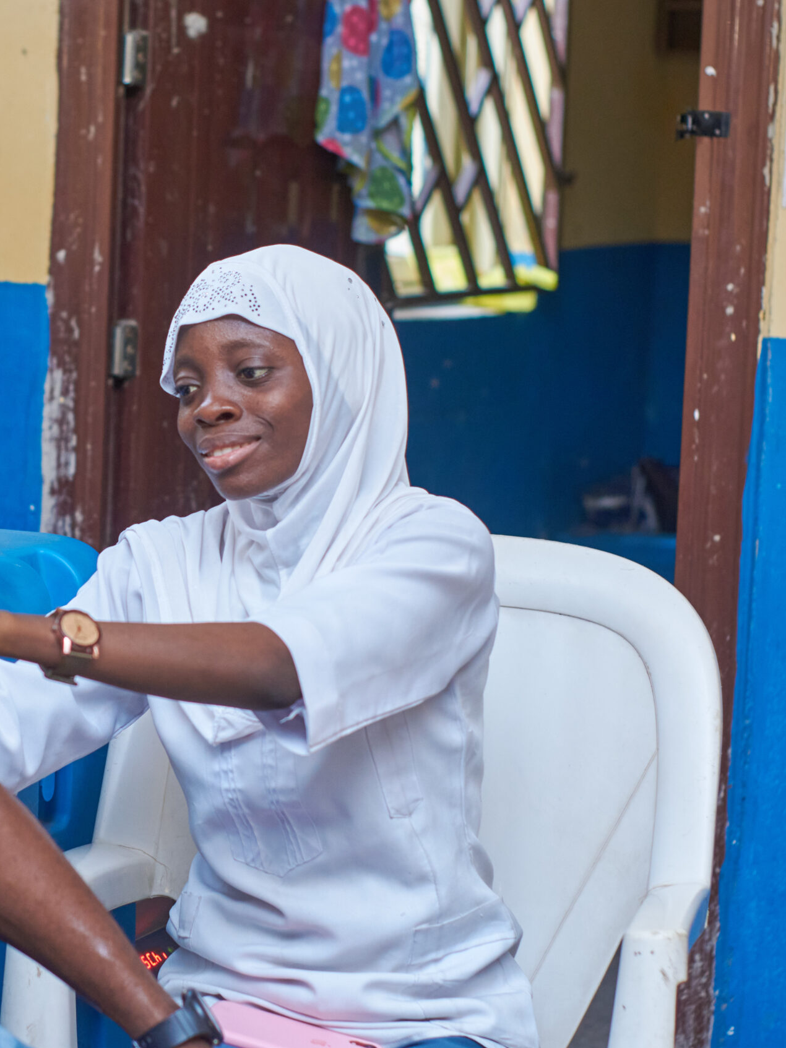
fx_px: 3301
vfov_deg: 18.0
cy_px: 523
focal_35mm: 109
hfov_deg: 13.5
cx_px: 118
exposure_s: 1/200
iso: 800
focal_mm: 50
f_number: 3.2
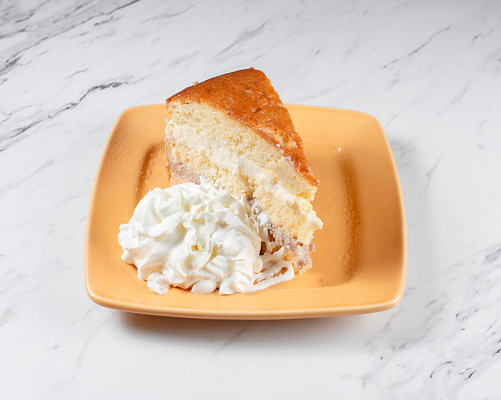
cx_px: 266
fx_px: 887
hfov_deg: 31.5
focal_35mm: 60
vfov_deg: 25.4
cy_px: 190
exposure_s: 1/200
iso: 200
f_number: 9
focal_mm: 50
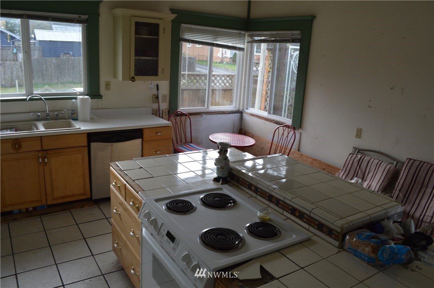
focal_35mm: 27
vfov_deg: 47.8
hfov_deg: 67.4
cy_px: 144
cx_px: 217
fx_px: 325
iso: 400
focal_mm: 18
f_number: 5.6
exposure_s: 1/125
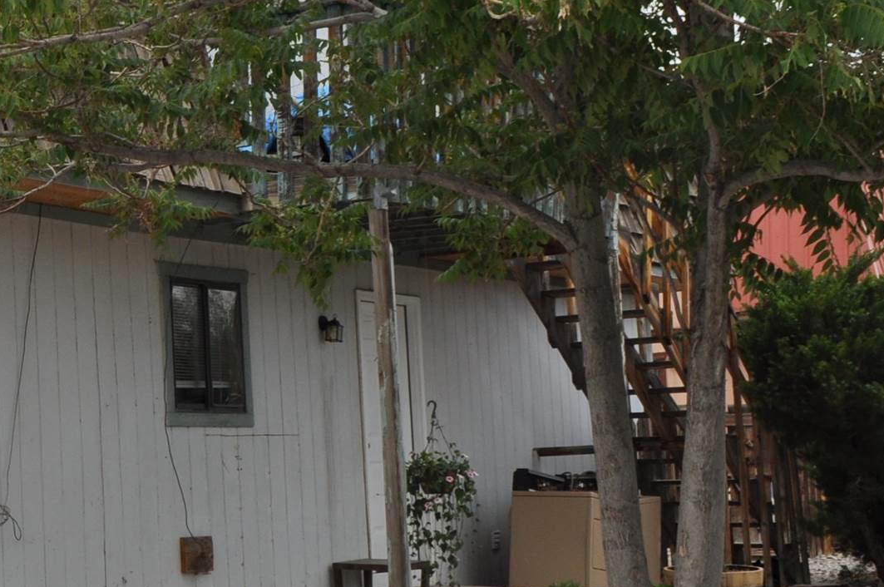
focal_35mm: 78
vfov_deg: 17.4
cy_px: 249
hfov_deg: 23.5
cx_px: -215
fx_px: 1913
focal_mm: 18
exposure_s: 1/200
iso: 200
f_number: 10
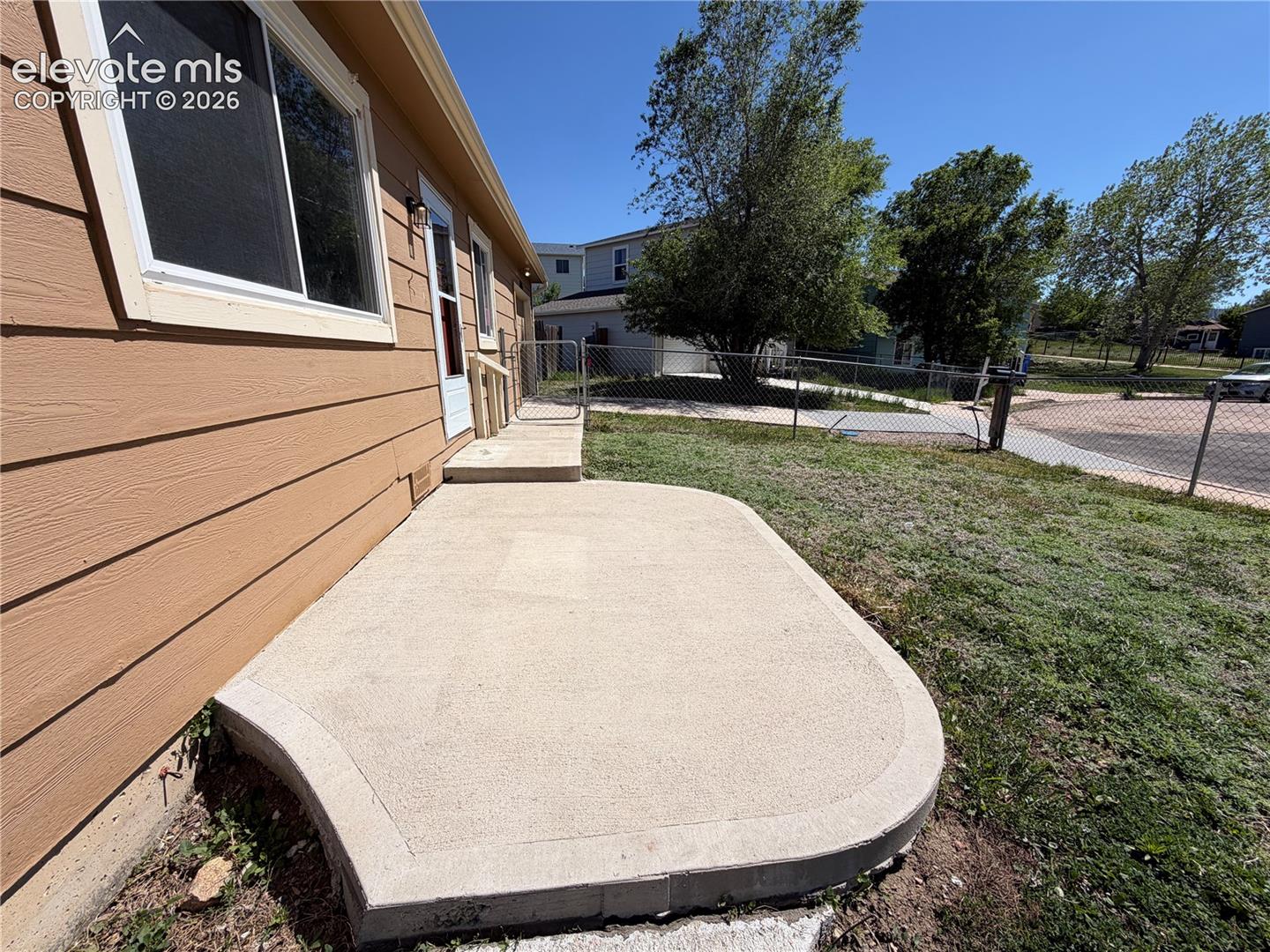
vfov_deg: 85.7
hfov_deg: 102.1
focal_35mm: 14
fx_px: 514
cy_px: 476
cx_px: 635
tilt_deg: -13.5
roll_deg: +0.7
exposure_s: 1/1464
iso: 20
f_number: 2.2
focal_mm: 2.22
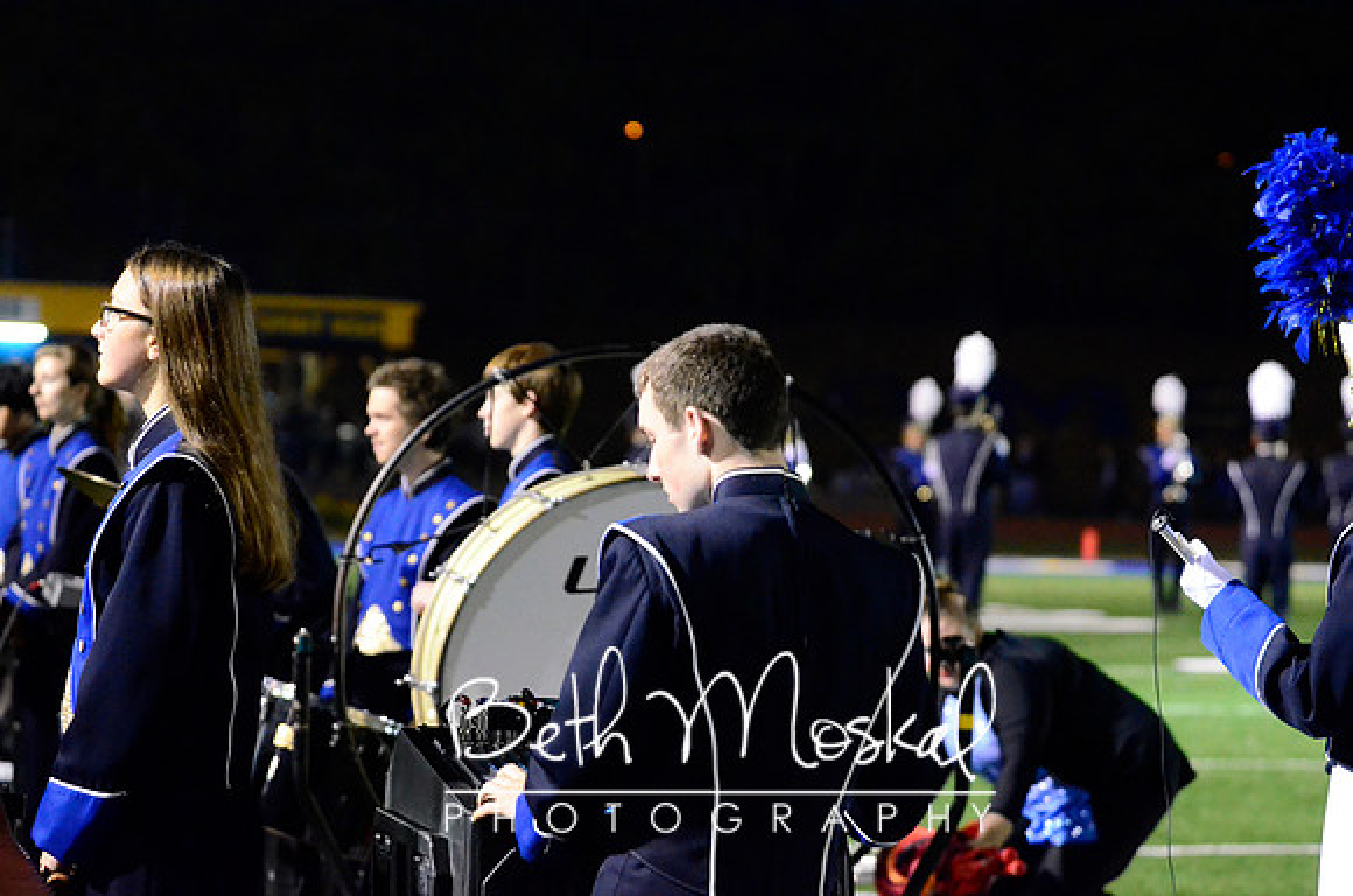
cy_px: 448
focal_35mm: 300
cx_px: 676
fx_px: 11250
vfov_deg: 4.6
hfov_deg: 6.9
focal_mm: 200
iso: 6400
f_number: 2.8
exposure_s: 1/250
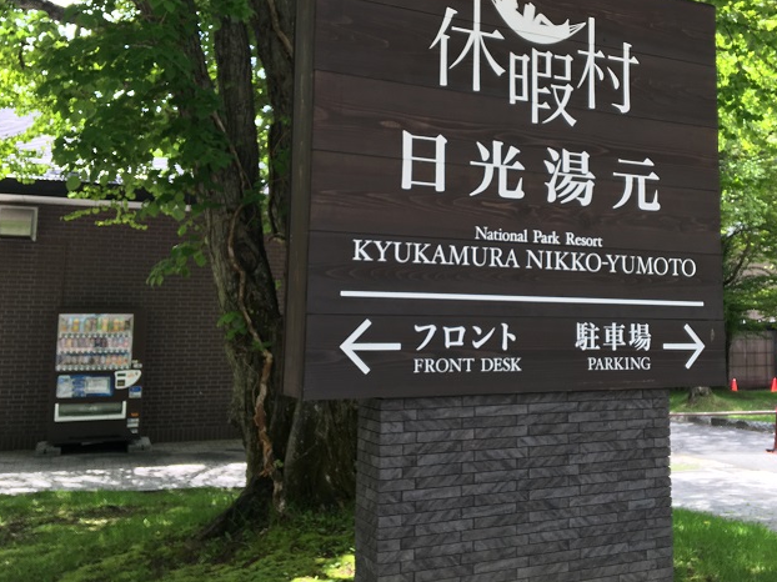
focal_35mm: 38
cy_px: 213
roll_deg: +0.7
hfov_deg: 48.5
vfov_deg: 37.4
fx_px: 853
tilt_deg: +6.5
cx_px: 493
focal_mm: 4.15
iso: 25
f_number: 2.2
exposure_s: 1/229
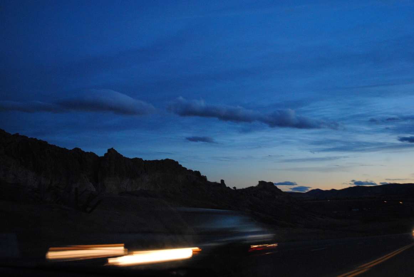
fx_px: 449
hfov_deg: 49.5
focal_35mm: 39
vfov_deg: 34.3
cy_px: 138
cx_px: 207
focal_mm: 26
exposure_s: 1/30
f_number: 4.2
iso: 800
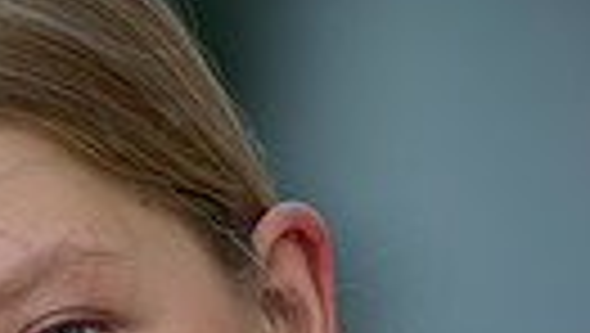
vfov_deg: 2.5
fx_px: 7580
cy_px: 684
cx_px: 54
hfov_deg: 4.5
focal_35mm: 484
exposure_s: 1/400
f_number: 4.5
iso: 400
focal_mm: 135
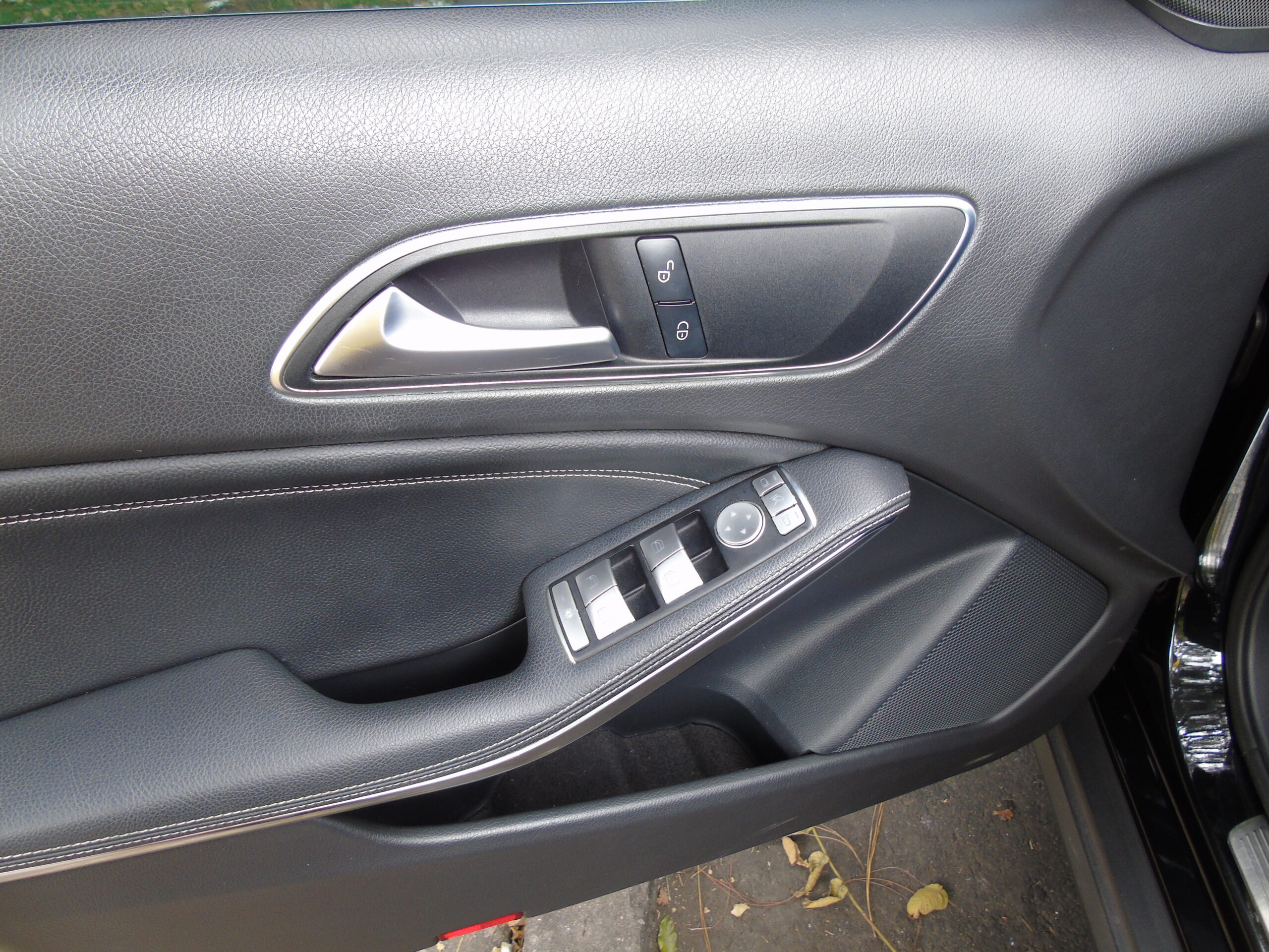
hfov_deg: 69.4
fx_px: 916
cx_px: 634
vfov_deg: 54.9
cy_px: 476
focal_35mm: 25
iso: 100
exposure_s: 1/30
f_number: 3.4
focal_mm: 4.4
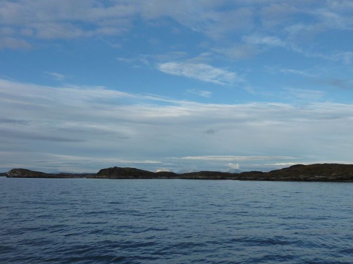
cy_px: 110
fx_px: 306
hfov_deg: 60.0
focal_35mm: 30
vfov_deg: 46.6
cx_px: 176
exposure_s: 1/500
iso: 125
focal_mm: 4.1
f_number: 4
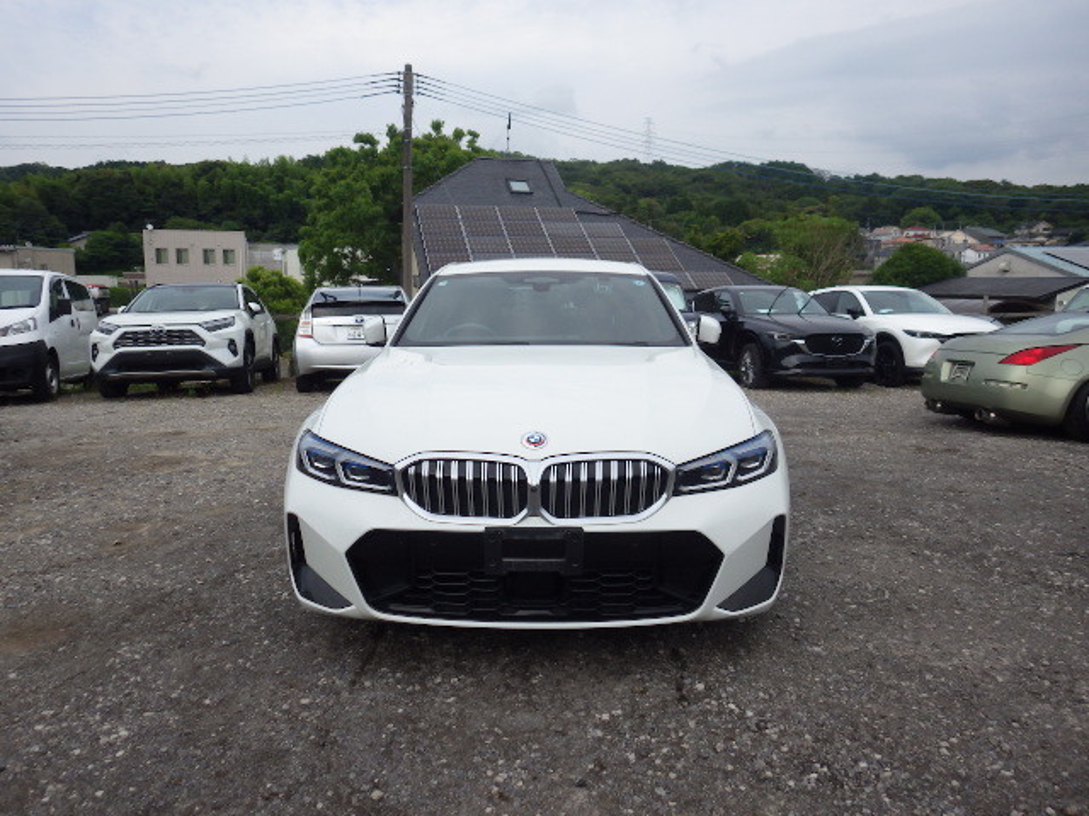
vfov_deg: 54.9
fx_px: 786
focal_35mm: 25
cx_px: 544
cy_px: 408
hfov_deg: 69.4
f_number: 7.9
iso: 125
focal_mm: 4.5
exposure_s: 1/200
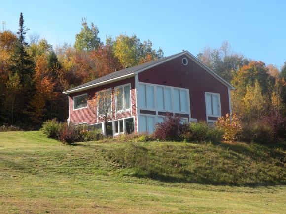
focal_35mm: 67
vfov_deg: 21.9
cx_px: 143
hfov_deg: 29.0
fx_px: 554
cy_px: 107
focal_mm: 11.9
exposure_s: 1/190
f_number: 5
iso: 64
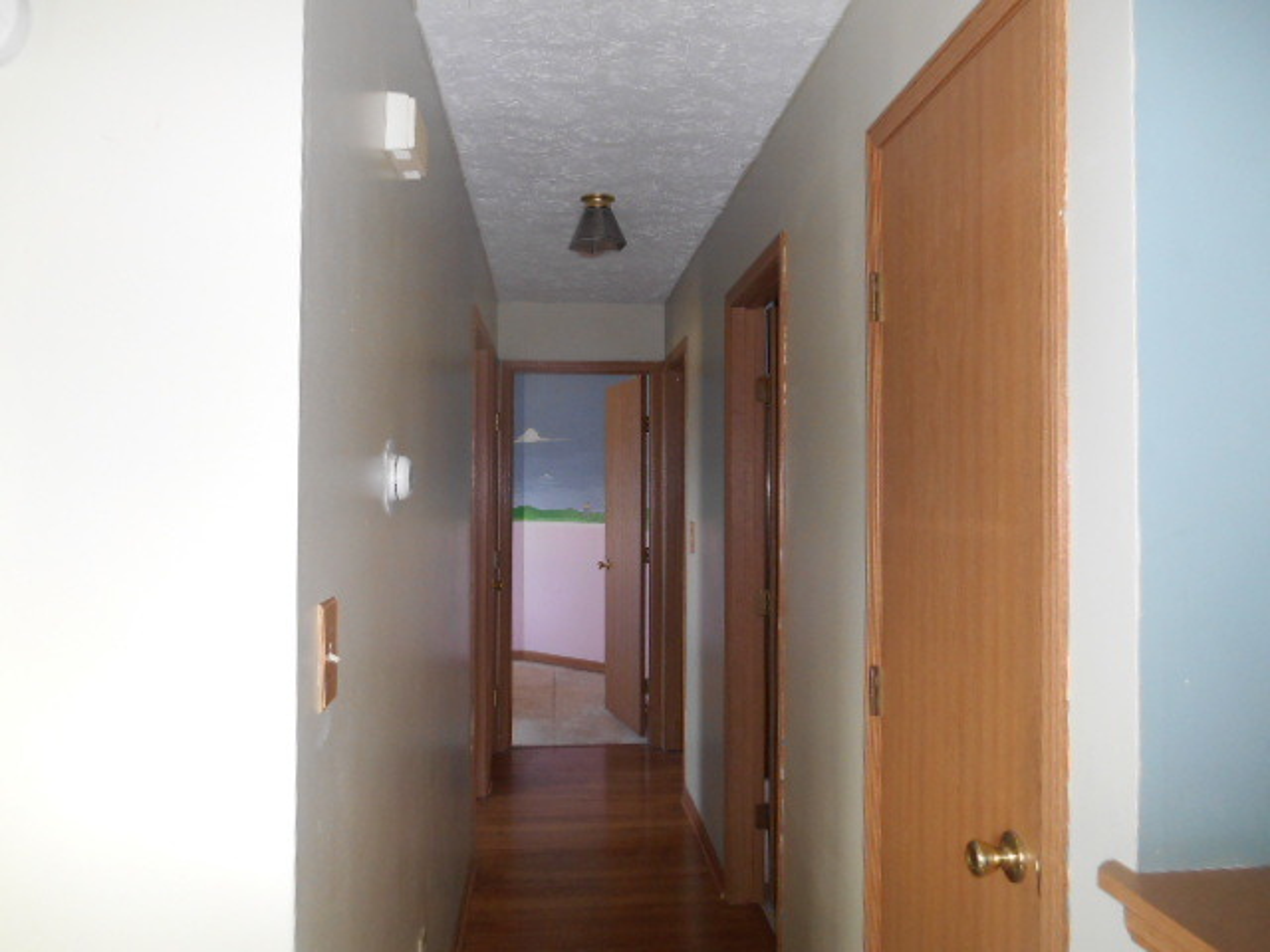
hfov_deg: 67.3
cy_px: 476
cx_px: 635
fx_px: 954
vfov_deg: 53.1
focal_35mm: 26
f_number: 3.4
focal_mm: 4.7
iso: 220
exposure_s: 1/25
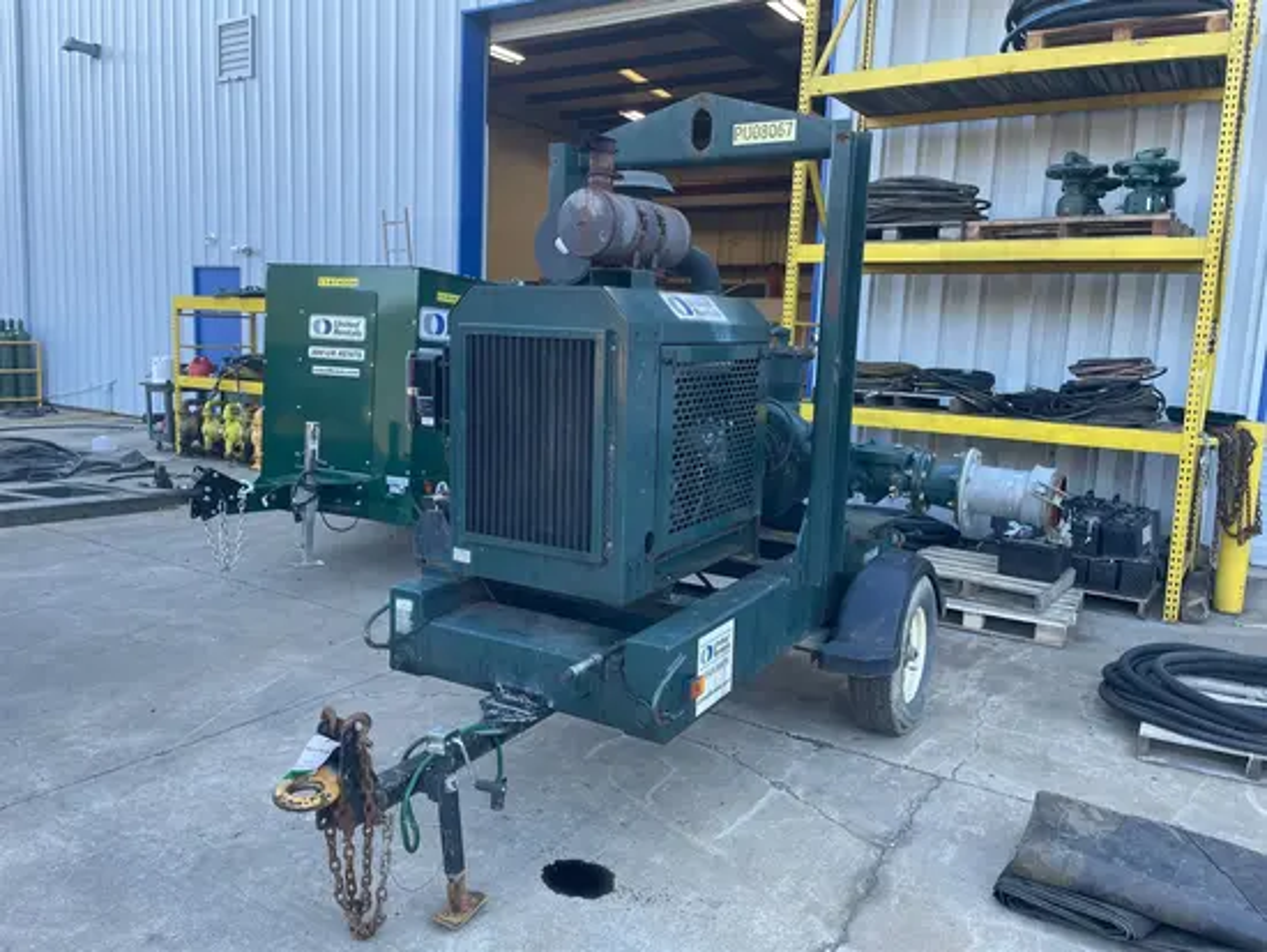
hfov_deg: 67.3
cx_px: 634
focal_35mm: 26
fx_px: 952
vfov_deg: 53.1
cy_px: 476
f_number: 1.6
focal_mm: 4.2
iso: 32
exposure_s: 1/132
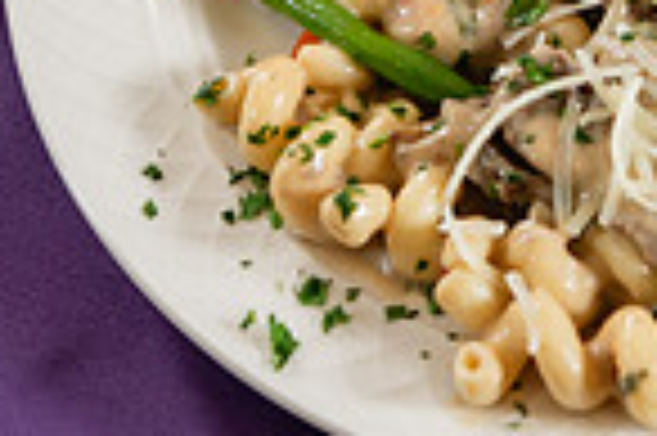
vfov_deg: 5.7
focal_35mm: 239
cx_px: 626
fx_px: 4357
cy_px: -61
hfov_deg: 8.6
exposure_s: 1/200
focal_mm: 60
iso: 400
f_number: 4
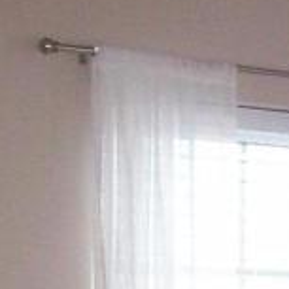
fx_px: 2012
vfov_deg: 7.8
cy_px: 606
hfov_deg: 8.0
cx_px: 499
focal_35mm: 213
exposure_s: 1/64
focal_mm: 6
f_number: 2.7
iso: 80
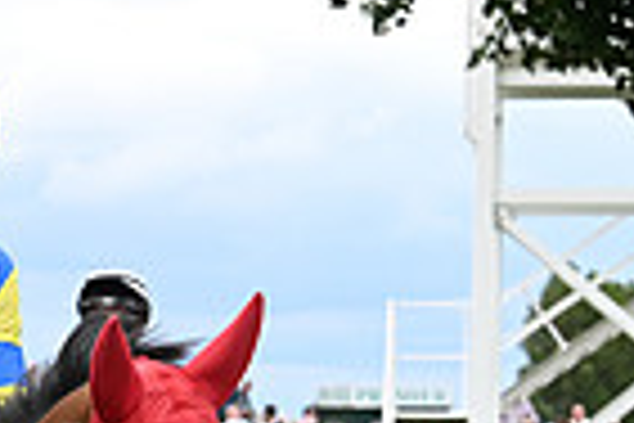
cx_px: -40
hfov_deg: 7.1
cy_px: 799
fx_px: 5072
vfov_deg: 4.7
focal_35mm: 288
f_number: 5.6
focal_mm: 70
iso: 400
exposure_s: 1/800
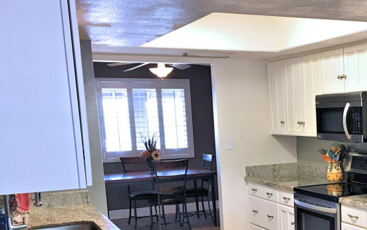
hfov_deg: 33.7
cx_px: 332
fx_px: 570
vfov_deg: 22.1
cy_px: 215
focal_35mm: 57
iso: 40
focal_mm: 4.15
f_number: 2.2
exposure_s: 1/15
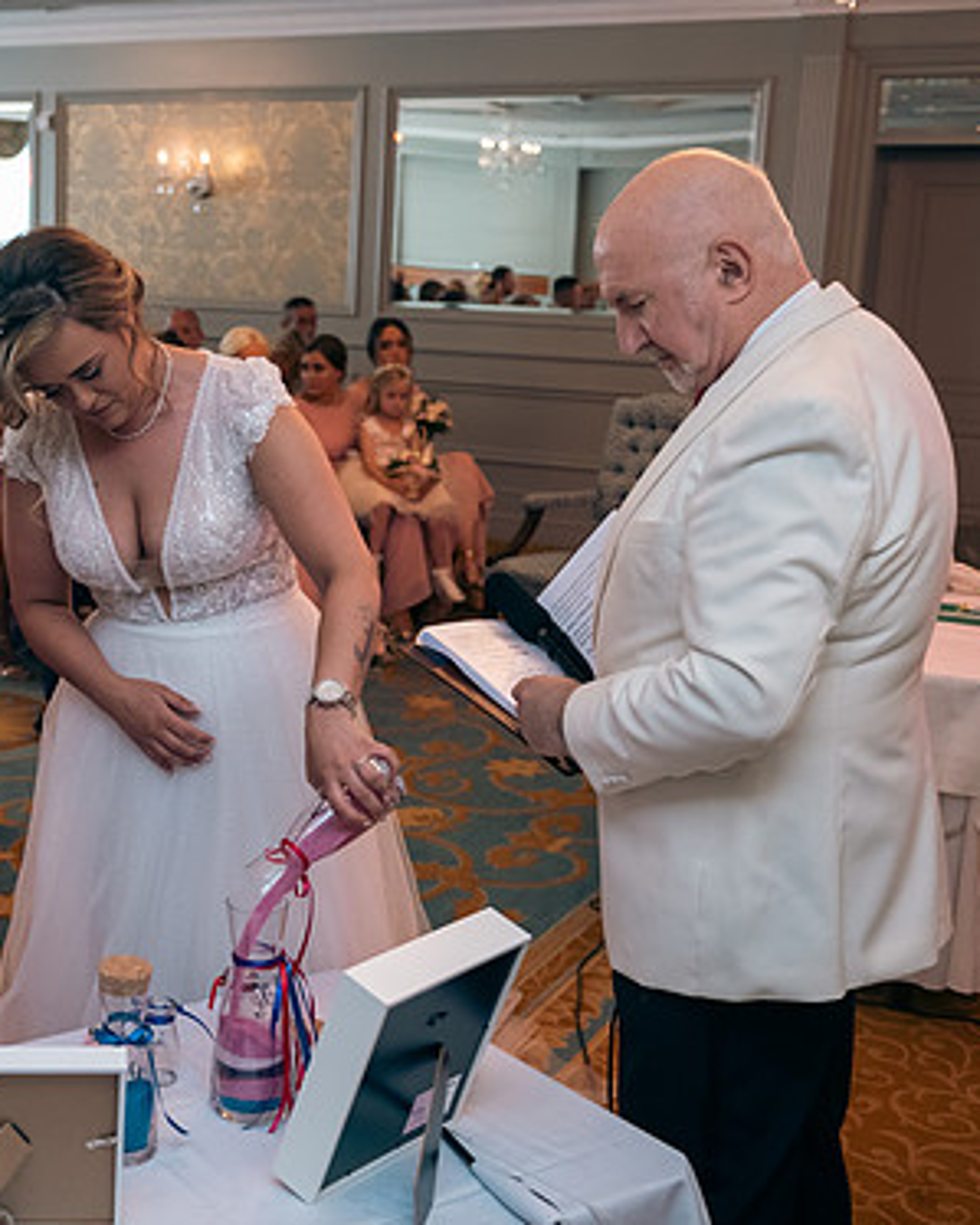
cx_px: 170
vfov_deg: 36.7
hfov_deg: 28.9
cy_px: 604
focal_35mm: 51
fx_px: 1850
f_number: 3.5
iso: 640
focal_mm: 35
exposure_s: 1/160
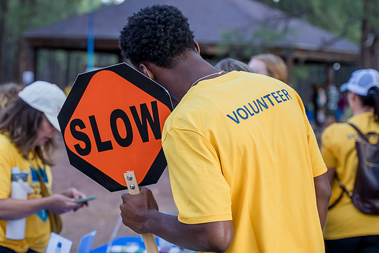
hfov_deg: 22.7
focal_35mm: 89
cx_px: 123
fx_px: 939
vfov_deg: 15.3
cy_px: 162
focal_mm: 59.6
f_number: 3.2
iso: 400
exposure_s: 1/250
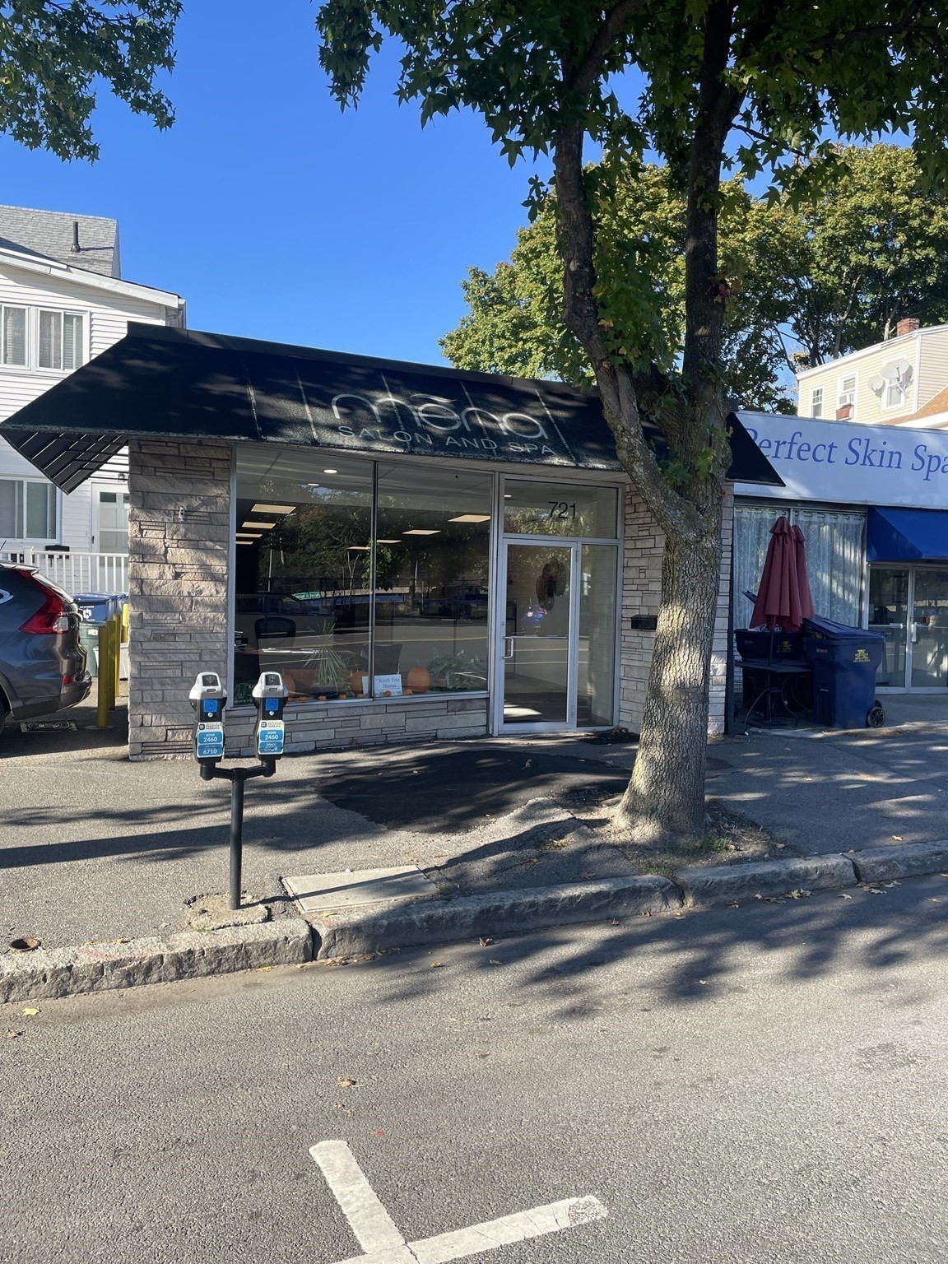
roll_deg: -1.5
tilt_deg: +1.0
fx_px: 949
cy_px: 632
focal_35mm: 26
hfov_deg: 53.1
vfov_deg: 67.3
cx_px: 474
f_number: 1.6
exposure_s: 1/1024
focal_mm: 4.2
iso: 32
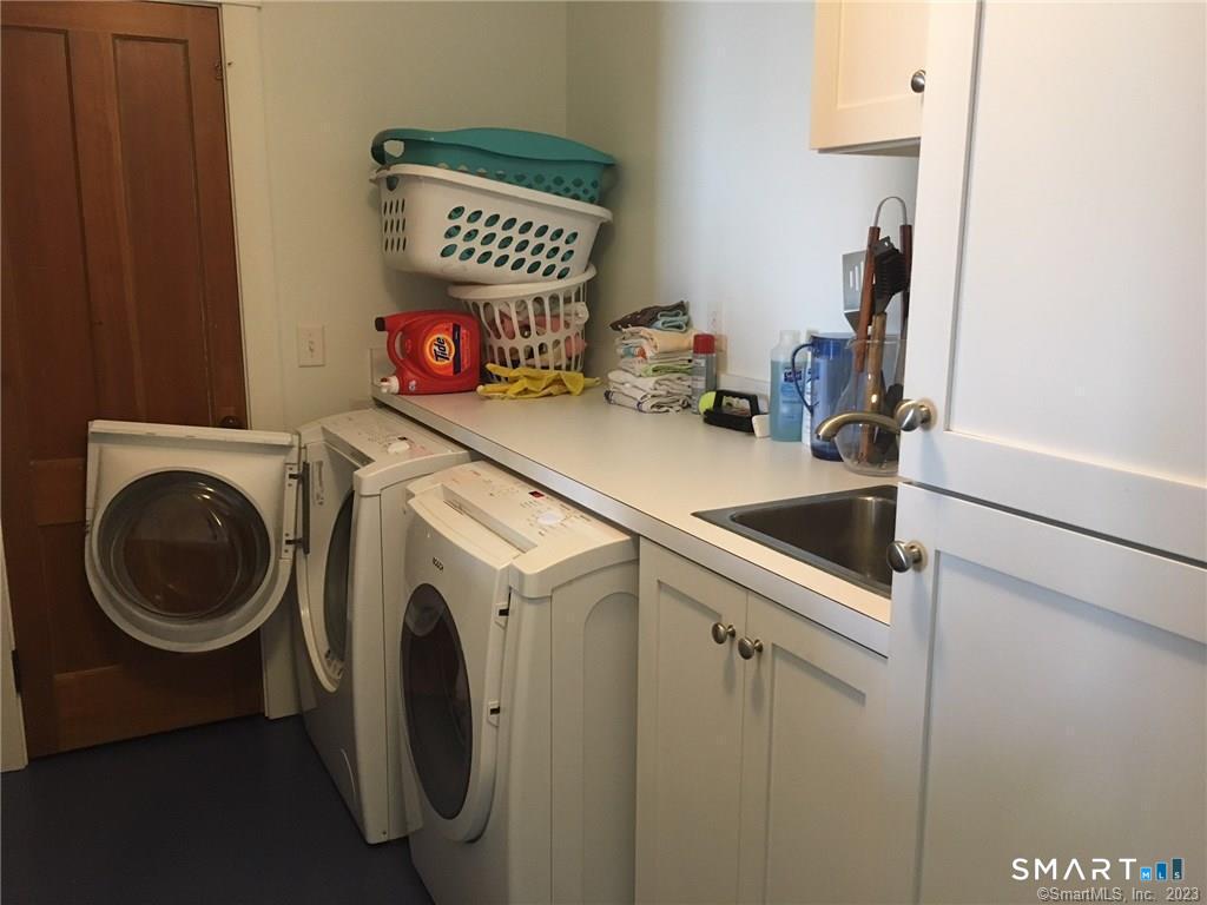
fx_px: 1011
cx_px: 604
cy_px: 452
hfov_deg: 61.7
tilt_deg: -10.7
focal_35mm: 29
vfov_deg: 48.2
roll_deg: -0.7
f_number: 2.2
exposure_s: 1/30
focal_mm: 4.15
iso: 125
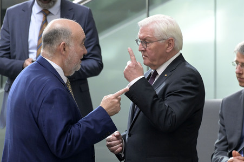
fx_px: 2845
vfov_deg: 3.3
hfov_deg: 4.9
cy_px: 81
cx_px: 122
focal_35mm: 420
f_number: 5.6
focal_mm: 420
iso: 8000
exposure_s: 1/200
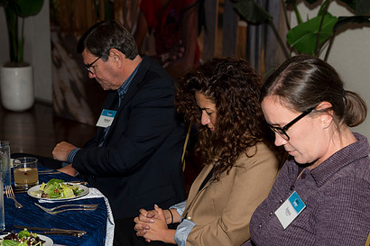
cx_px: 206
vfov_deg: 14.8
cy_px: 164
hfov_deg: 22.1
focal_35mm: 92
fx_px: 945
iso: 800
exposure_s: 1/125
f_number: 5
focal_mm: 65
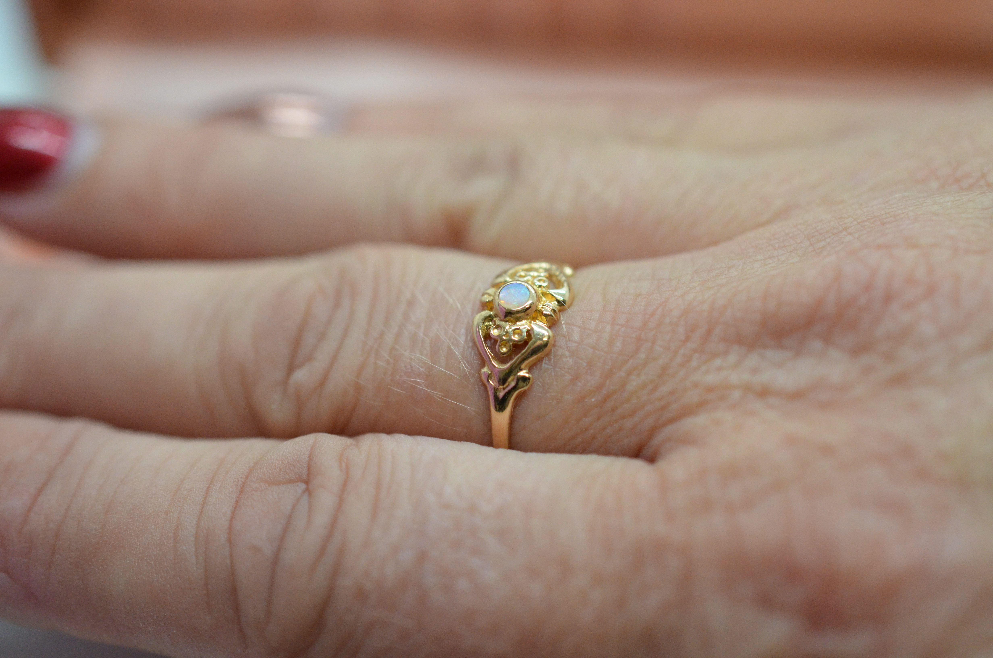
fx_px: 1652
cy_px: 329
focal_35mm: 60
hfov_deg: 33.5
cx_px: 496
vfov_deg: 22.5
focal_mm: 40
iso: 2500
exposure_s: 1/1600
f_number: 4
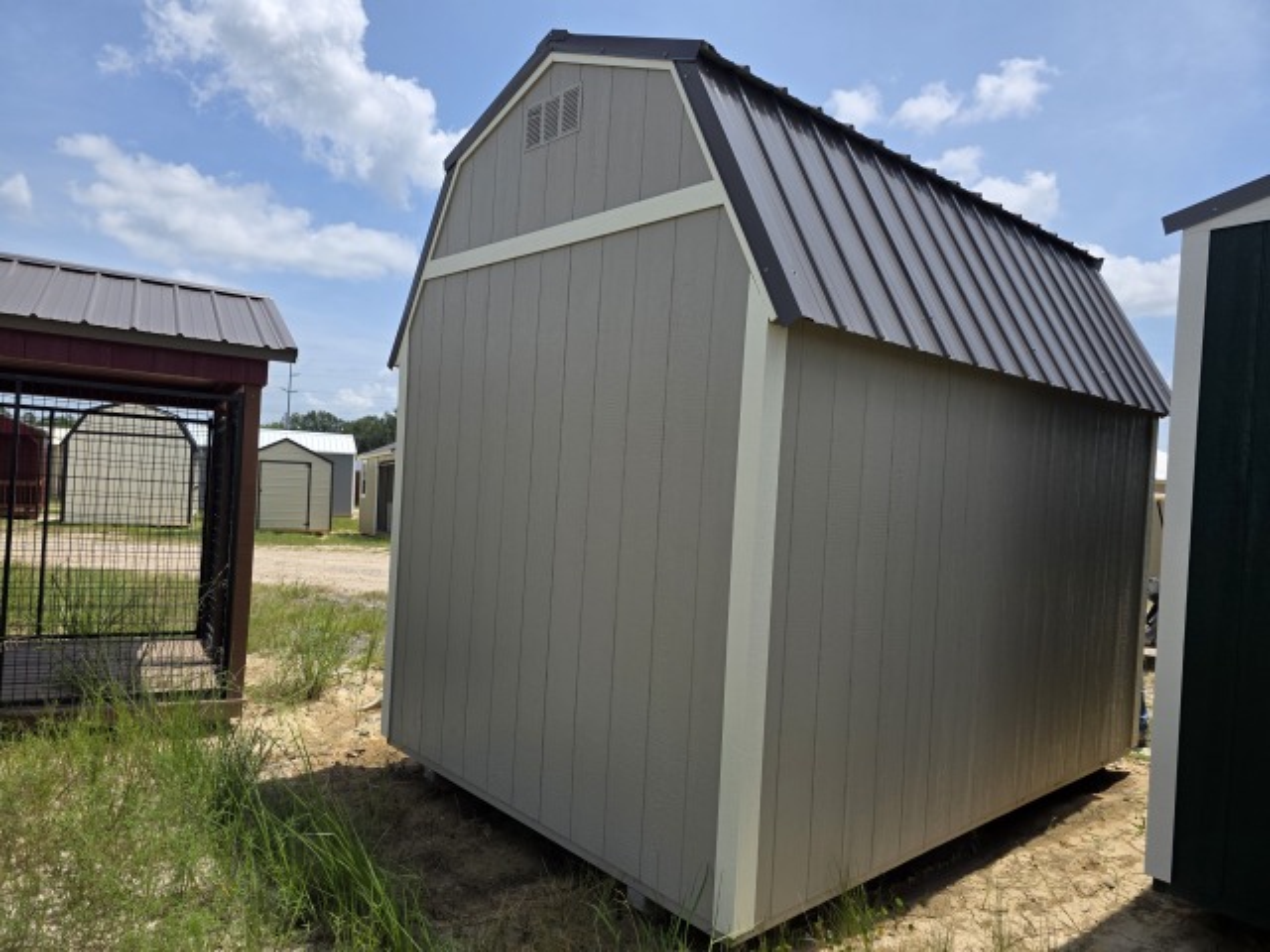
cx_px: 635
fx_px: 844
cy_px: 476
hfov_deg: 73.9
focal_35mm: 23
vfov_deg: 58.9
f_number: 1.7
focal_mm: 6.3
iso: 80
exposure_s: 1/6150
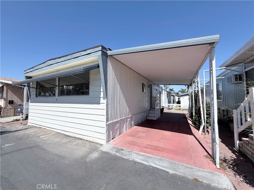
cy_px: 95
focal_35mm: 14
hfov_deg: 102.1
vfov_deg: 85.7
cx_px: 127
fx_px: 103
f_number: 2.2
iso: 20
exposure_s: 1/1068
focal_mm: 2.22
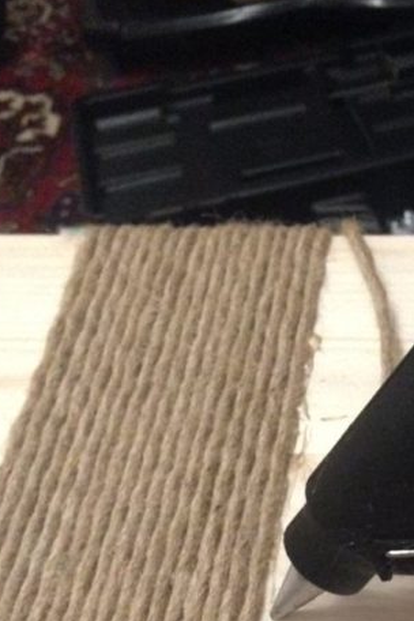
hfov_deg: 17.0
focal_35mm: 77
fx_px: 1328
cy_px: 605
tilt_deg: -48.8
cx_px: 481
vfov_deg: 25.2
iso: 640
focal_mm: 4.12
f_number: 2.4
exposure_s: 1/15
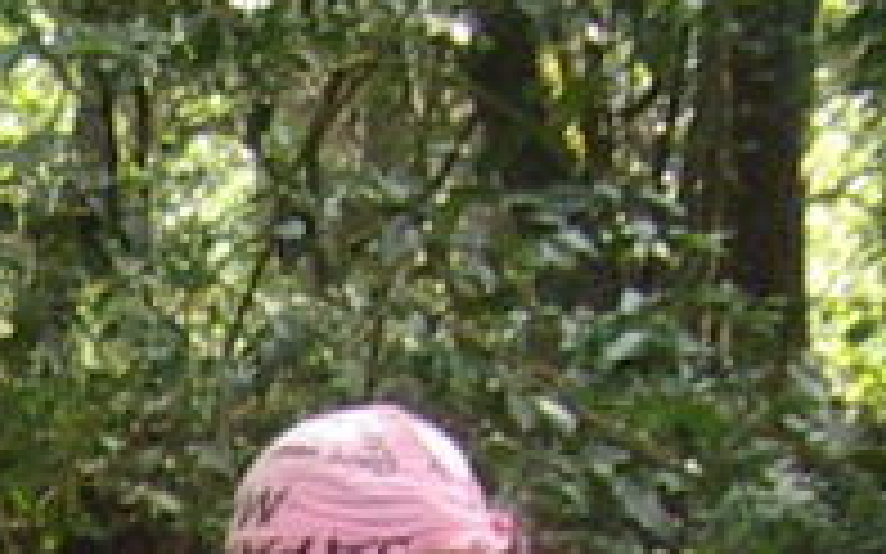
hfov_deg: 9.6
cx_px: -702
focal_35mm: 209
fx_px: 5045
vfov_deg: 6.0
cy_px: 1315
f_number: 2.6
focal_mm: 5.8
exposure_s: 1/50
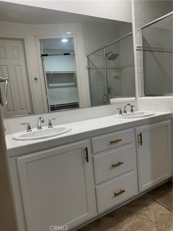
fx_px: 160
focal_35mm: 24
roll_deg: +5.5
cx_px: 86
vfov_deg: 71.6
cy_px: 116
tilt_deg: -8.2
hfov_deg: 56.8
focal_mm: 6.76
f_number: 1.78
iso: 125
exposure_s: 1/60
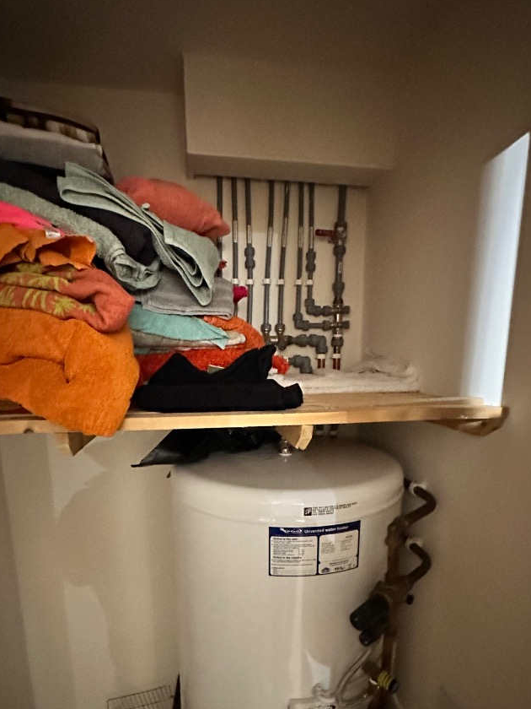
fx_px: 409
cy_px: 433
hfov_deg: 66.0
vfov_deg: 80.6
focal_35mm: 20
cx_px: 260
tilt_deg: -10.6
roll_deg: +0.7
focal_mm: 2.22
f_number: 2.2
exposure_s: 1/30
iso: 2000
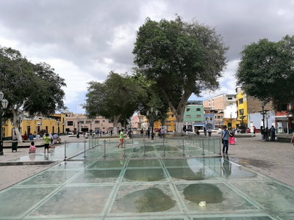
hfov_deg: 65.3
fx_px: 229
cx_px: 147
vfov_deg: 51.4
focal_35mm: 27
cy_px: 110
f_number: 2.2
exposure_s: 1/914
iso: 50
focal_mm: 4.5
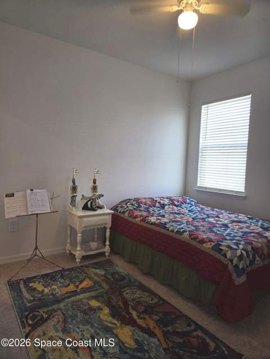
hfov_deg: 58.9
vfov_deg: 73.9
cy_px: 180
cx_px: 135
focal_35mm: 23
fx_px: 239
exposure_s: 1/60
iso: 50
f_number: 1.8
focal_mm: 5.4
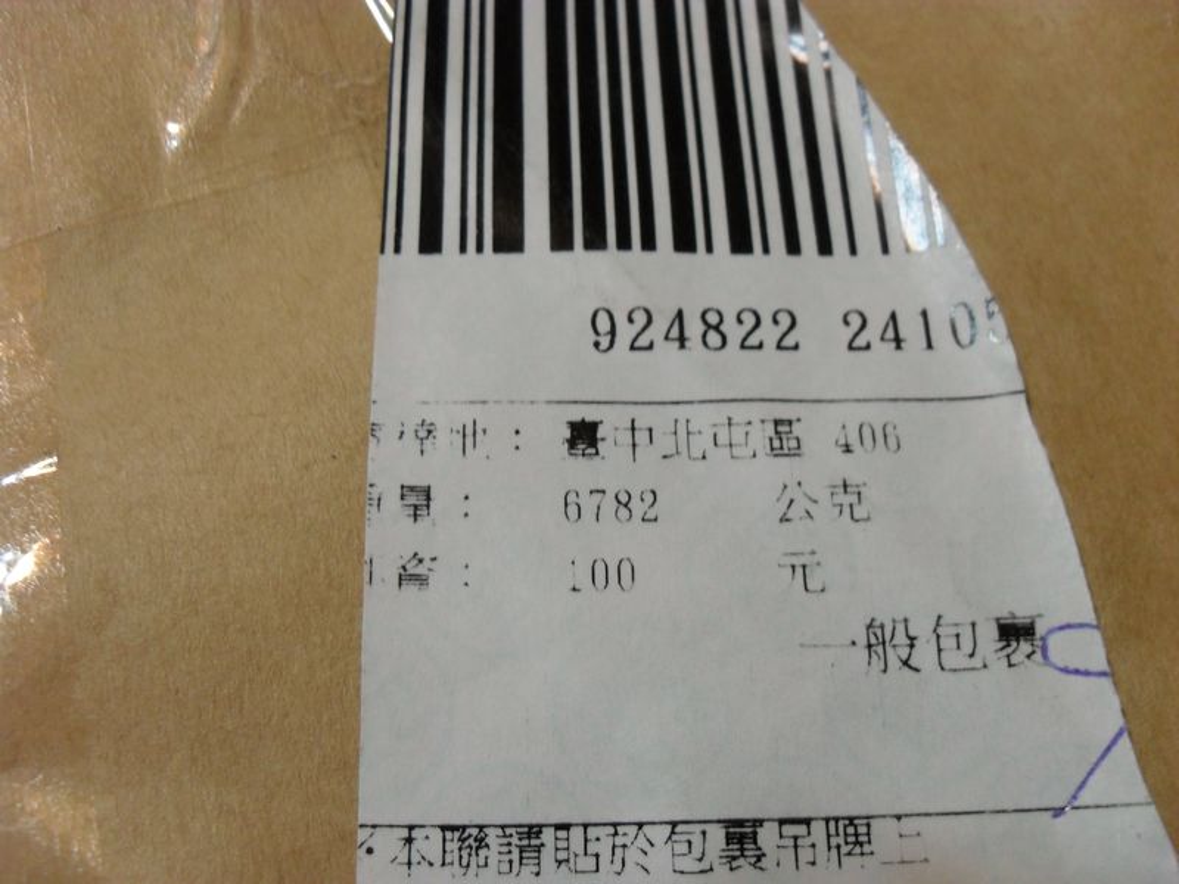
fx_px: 1192
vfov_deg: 40.7
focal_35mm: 35
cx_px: 590
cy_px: 442
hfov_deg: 52.6
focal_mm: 6.2
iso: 200
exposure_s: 1/8
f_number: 2.8
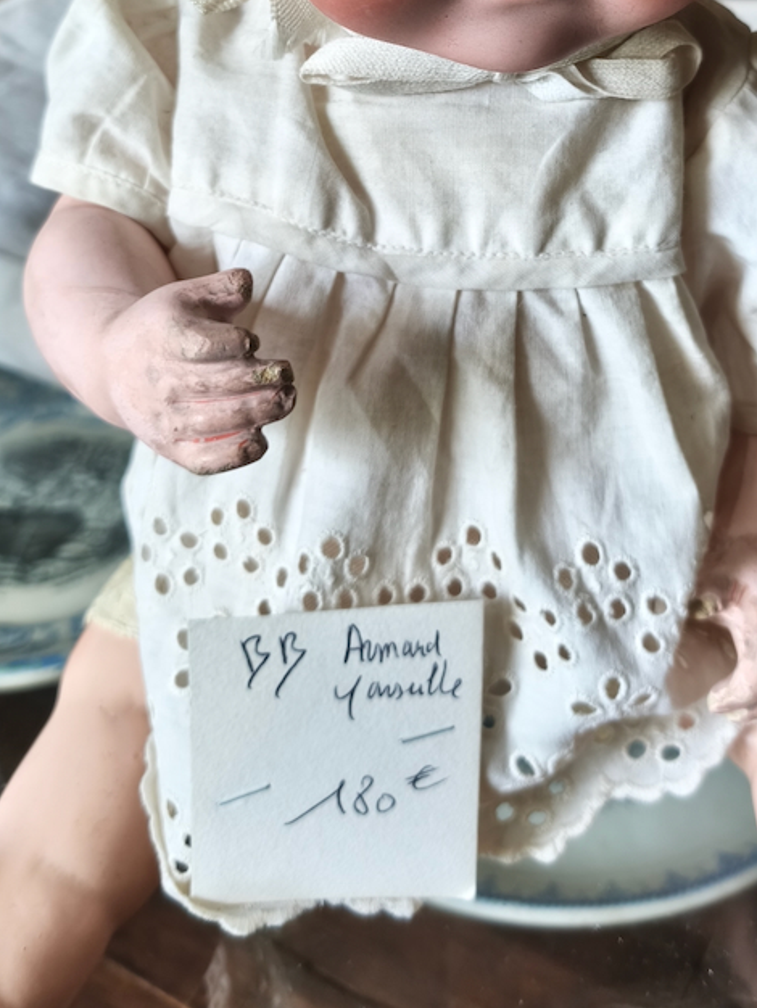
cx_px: 453
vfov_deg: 38.5
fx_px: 1369
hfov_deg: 30.8
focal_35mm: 47
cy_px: 166
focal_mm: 5.35
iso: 250
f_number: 1.7
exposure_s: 1/100
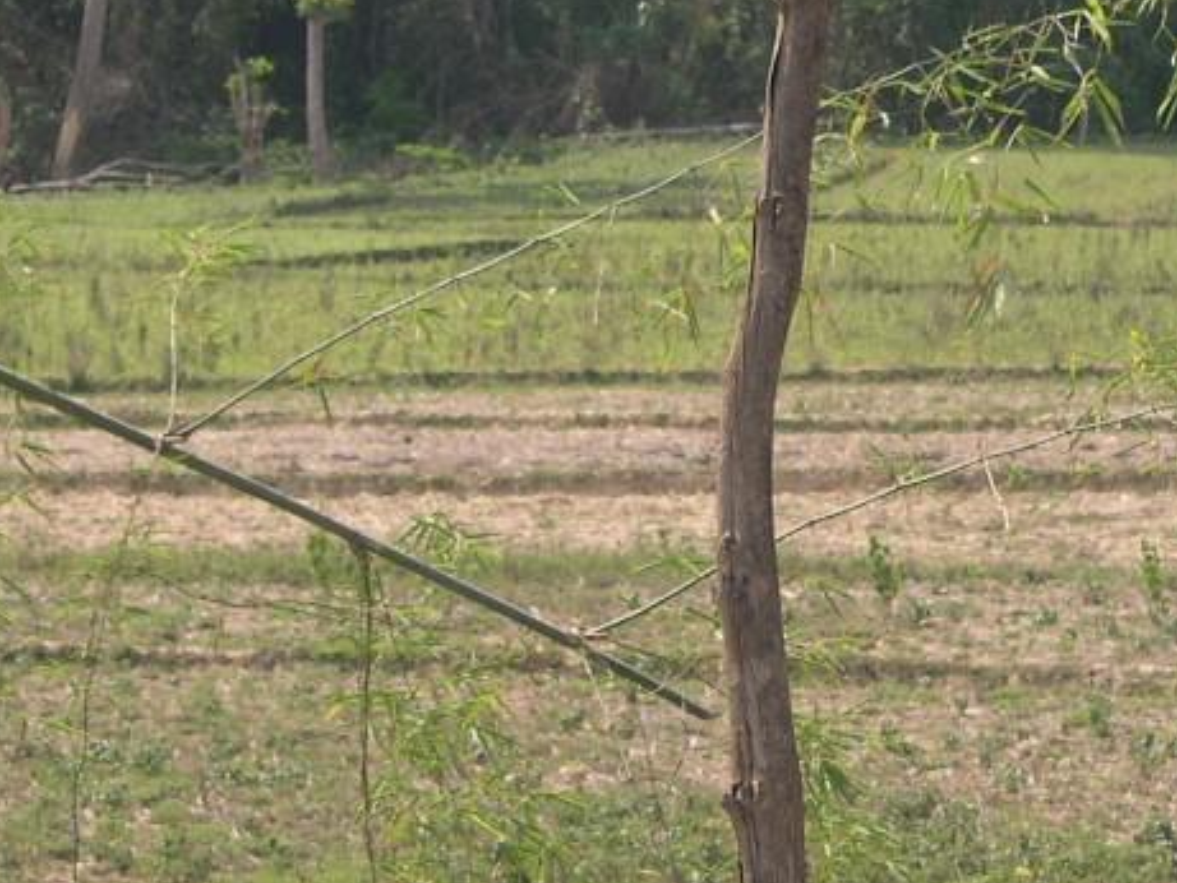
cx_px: 600
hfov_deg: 12.3
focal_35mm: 160
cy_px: 26
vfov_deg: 9.2
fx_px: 5442
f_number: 3.8
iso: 100
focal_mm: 15.3
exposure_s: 1/514
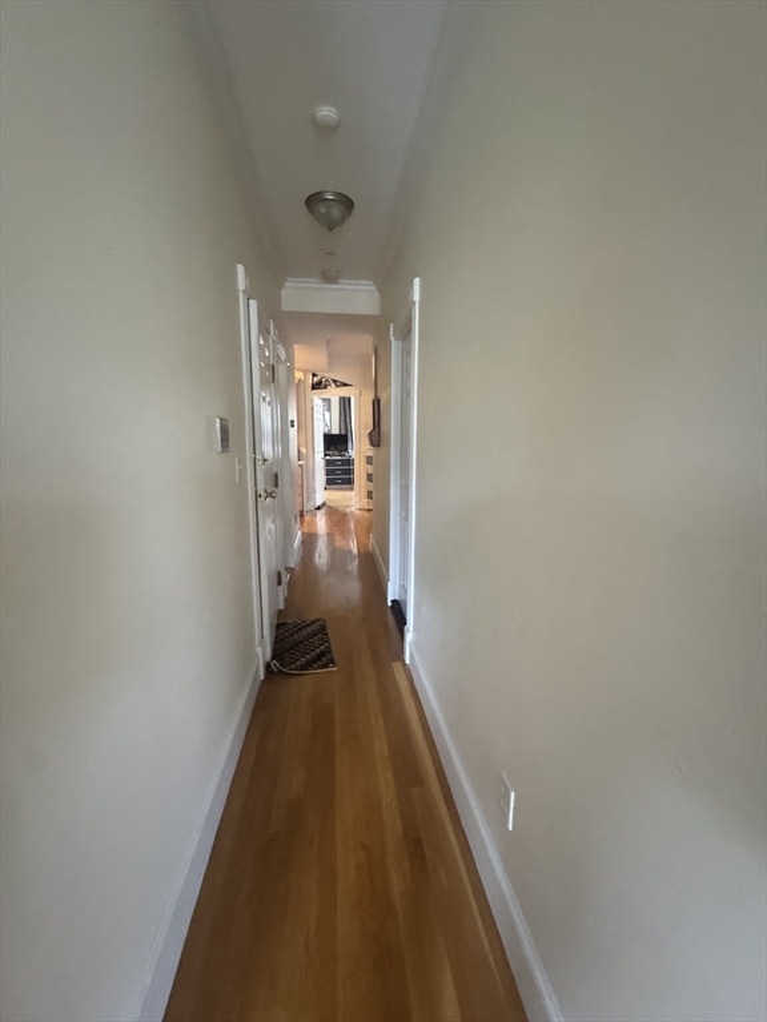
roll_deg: +0.7
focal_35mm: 14
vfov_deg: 102.1
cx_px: 384
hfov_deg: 85.7
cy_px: 511
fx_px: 414
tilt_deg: -9.7
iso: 1250
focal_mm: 2.22
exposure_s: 1/60
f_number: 2.2
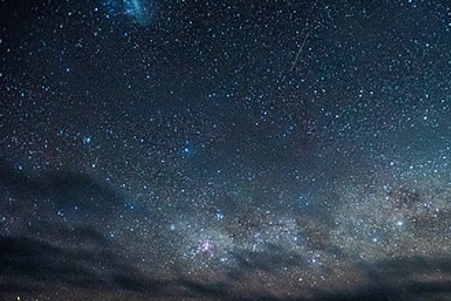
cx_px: 340
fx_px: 376
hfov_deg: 58.6
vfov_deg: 43.0
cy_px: 200
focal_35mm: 30
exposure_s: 20
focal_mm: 17
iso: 3200
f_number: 3.2
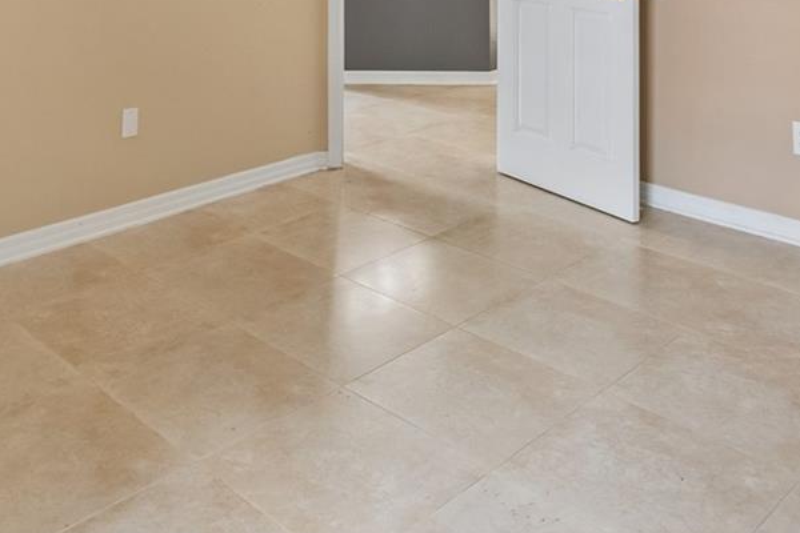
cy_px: -109
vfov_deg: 28.9
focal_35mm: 40
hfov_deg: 48.0
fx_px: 889
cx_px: 297
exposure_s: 1/8
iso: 100
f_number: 7.1
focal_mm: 10
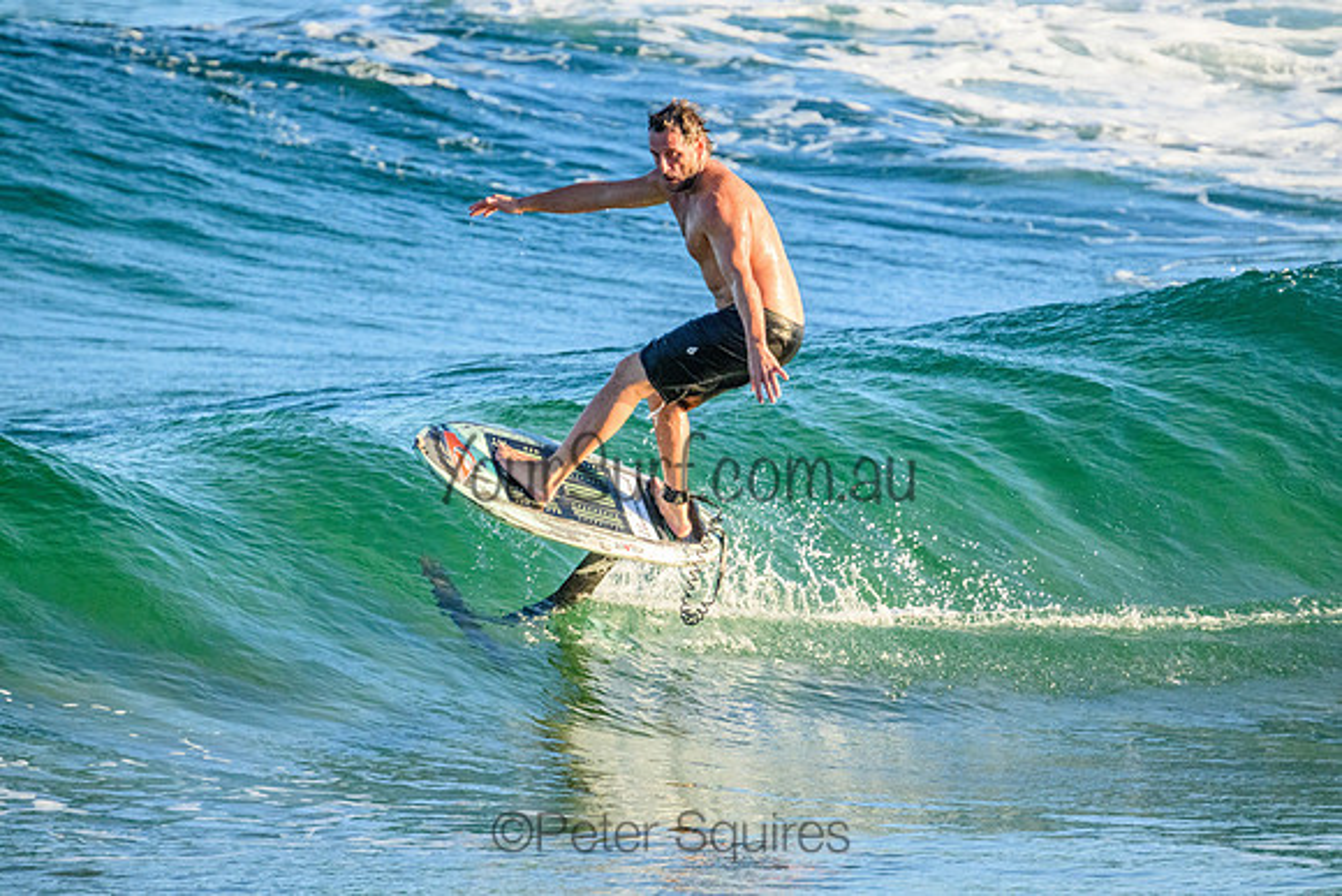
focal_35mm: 800
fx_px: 29828
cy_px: 448
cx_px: 671
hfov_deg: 2.6
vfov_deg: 1.7
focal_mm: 800
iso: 4500
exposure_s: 1/2000
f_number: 11
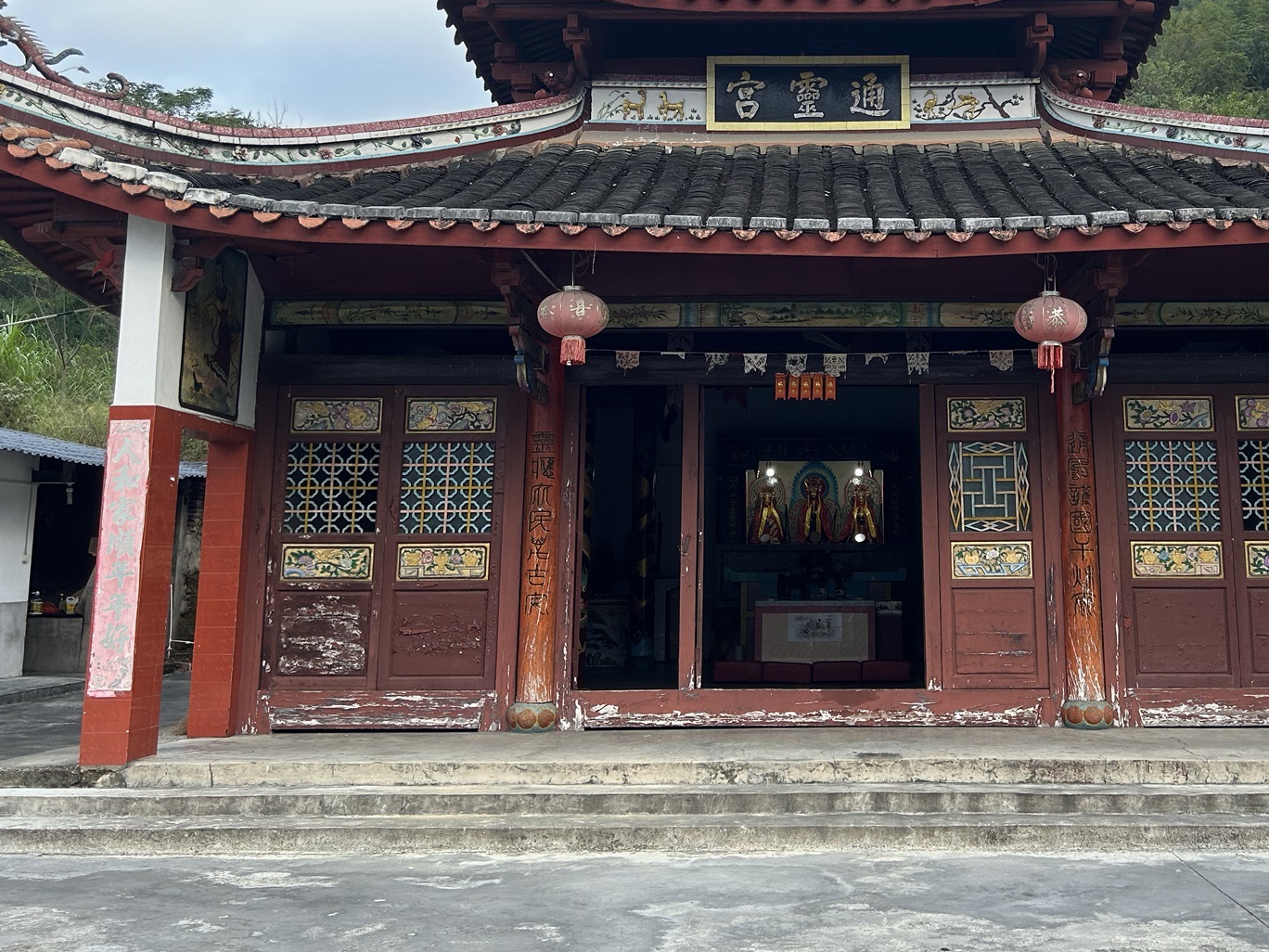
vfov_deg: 37.4
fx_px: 1393
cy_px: 327
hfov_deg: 48.3
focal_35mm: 38
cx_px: 825
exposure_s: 1/161
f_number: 1.5
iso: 40
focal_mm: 5.7
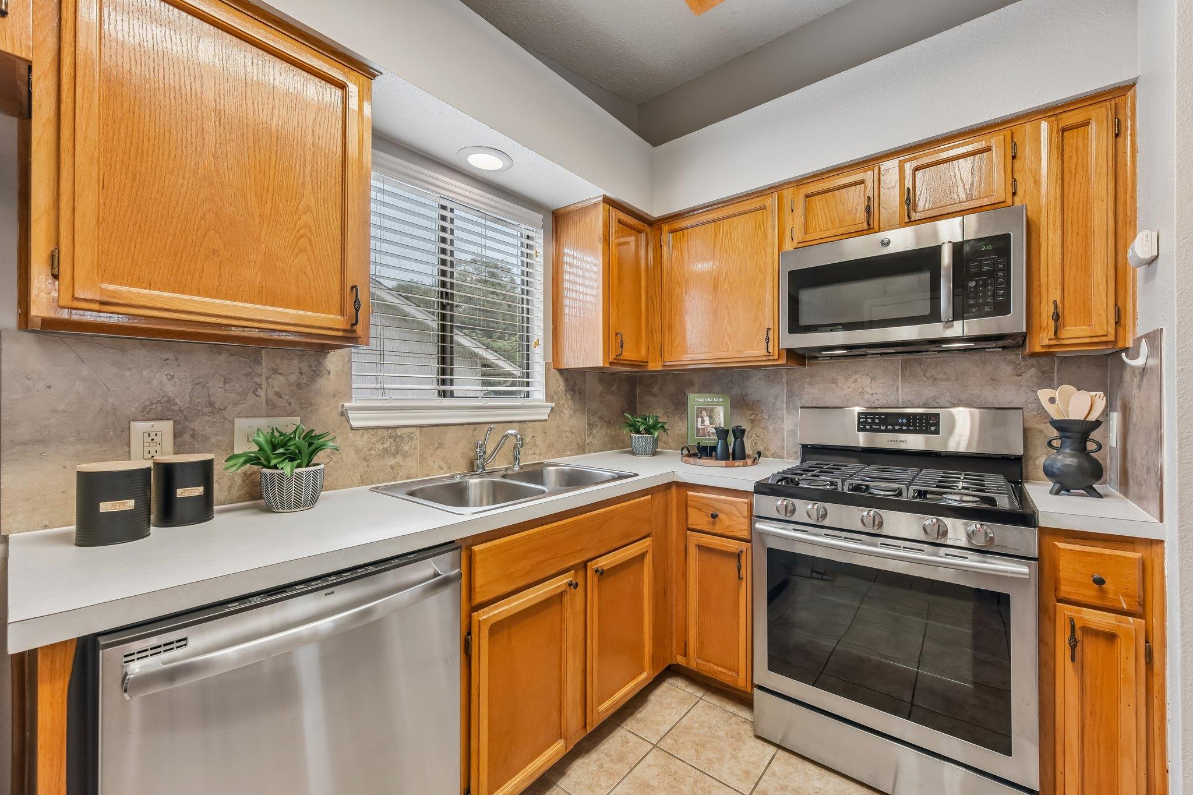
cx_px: 596
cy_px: 398
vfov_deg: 81.2
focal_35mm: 14
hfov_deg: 104.3
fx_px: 464
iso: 280
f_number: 8
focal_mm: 14
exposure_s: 1/15
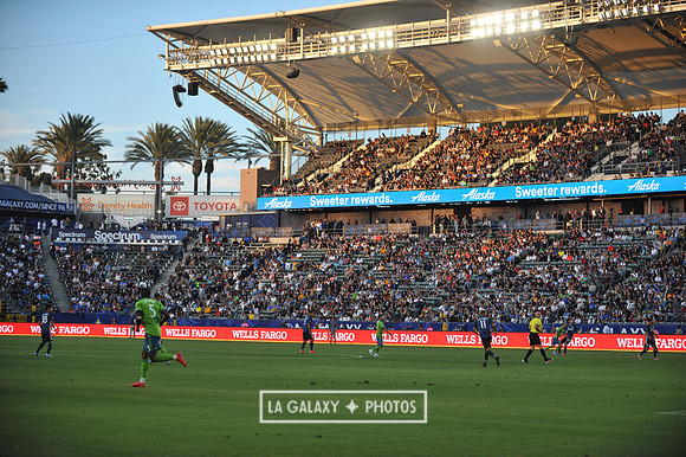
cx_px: 343
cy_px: 228
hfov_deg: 23.7
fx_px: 1638
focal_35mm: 86
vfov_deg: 15.9
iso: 1600
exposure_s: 1/3200
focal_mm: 86
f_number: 2.8
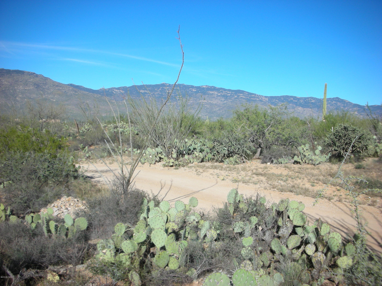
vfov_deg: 40.7
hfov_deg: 52.6
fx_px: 386
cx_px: 191
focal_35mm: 35
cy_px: 143
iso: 50
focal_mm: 5.8
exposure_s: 1/97.6
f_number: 8.5
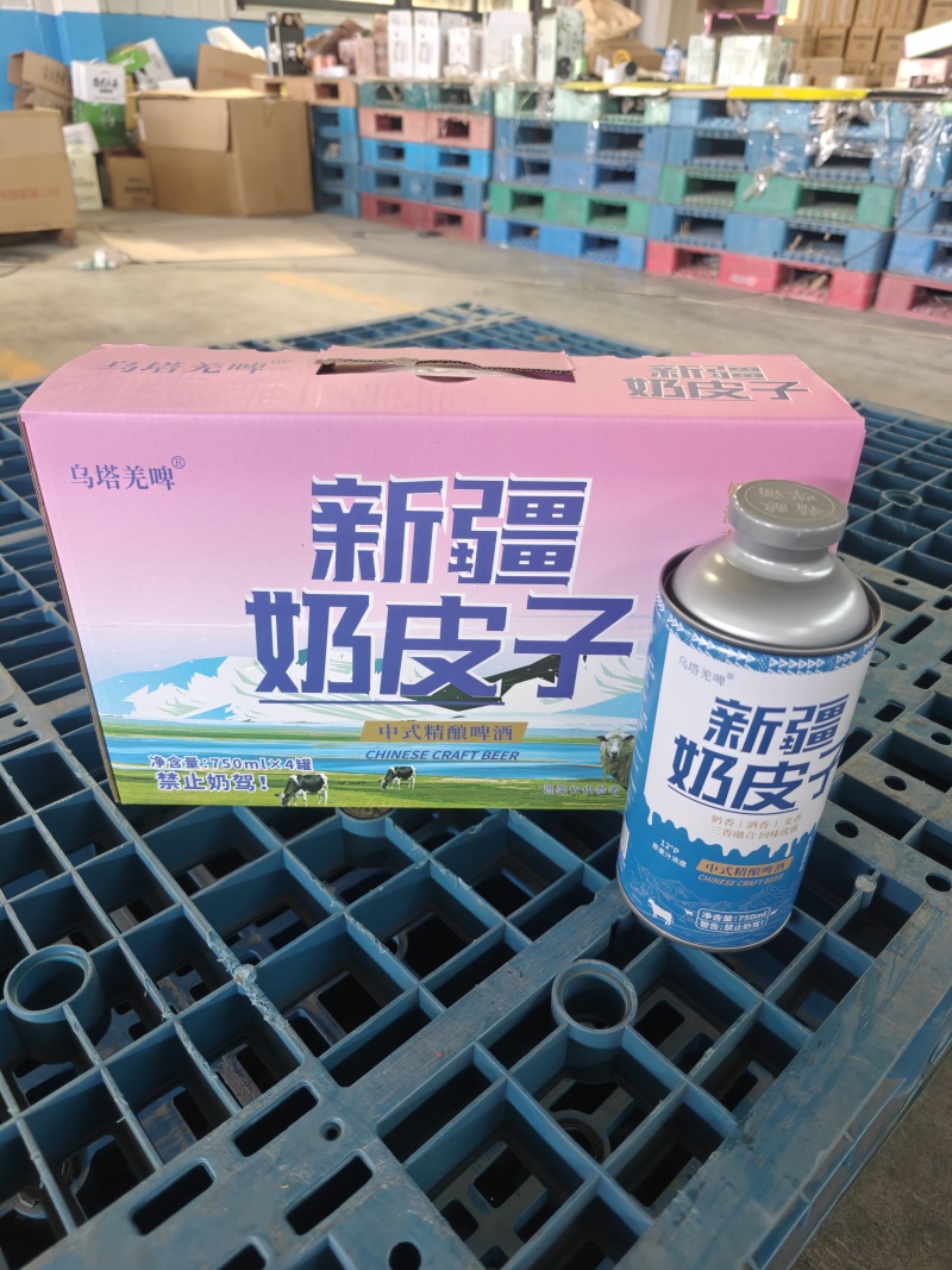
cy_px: 635
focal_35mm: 23
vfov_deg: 73.9
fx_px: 844
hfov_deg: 58.9
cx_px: 476
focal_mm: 6.06
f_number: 1.6
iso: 1250
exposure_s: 1/100
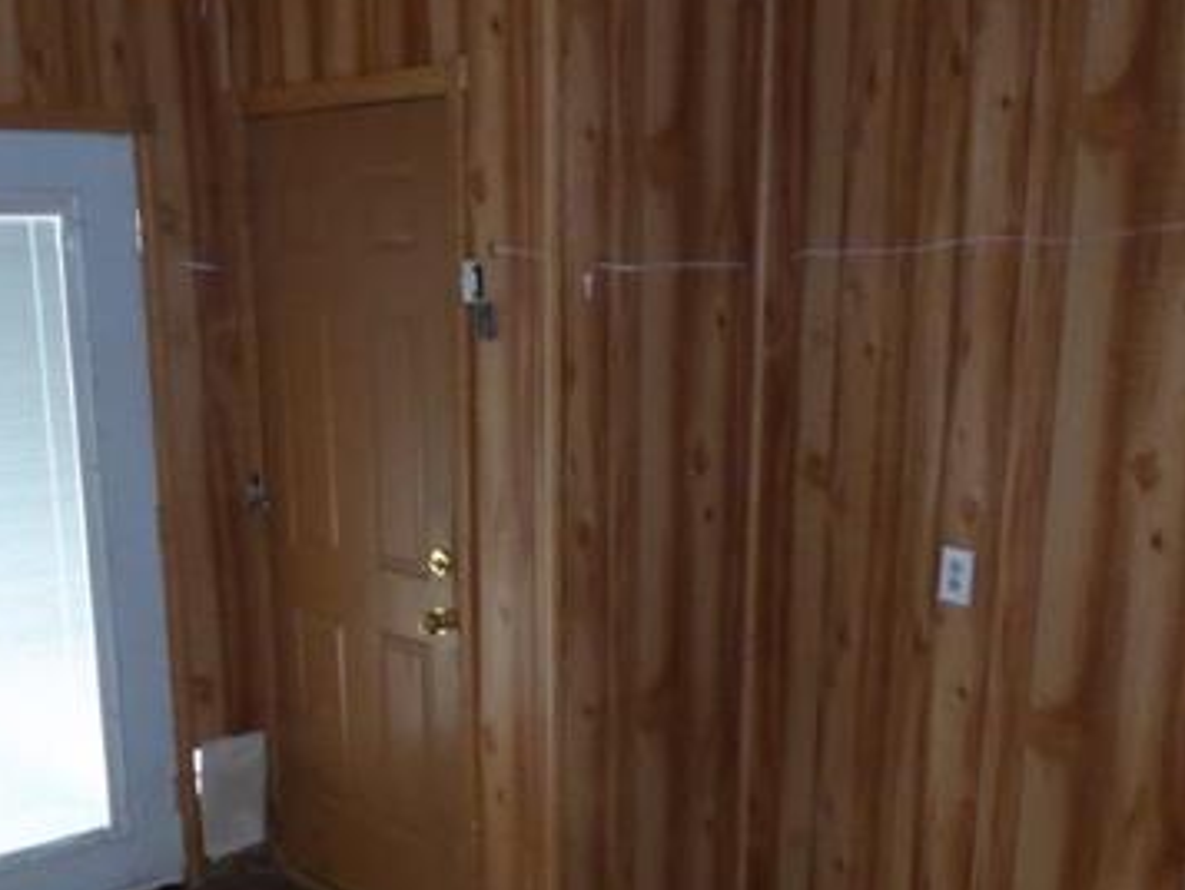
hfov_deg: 43.8
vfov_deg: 33.0
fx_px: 1473
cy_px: 661
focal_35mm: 43
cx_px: 551
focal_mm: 4.3
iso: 800
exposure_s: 1/60
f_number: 4
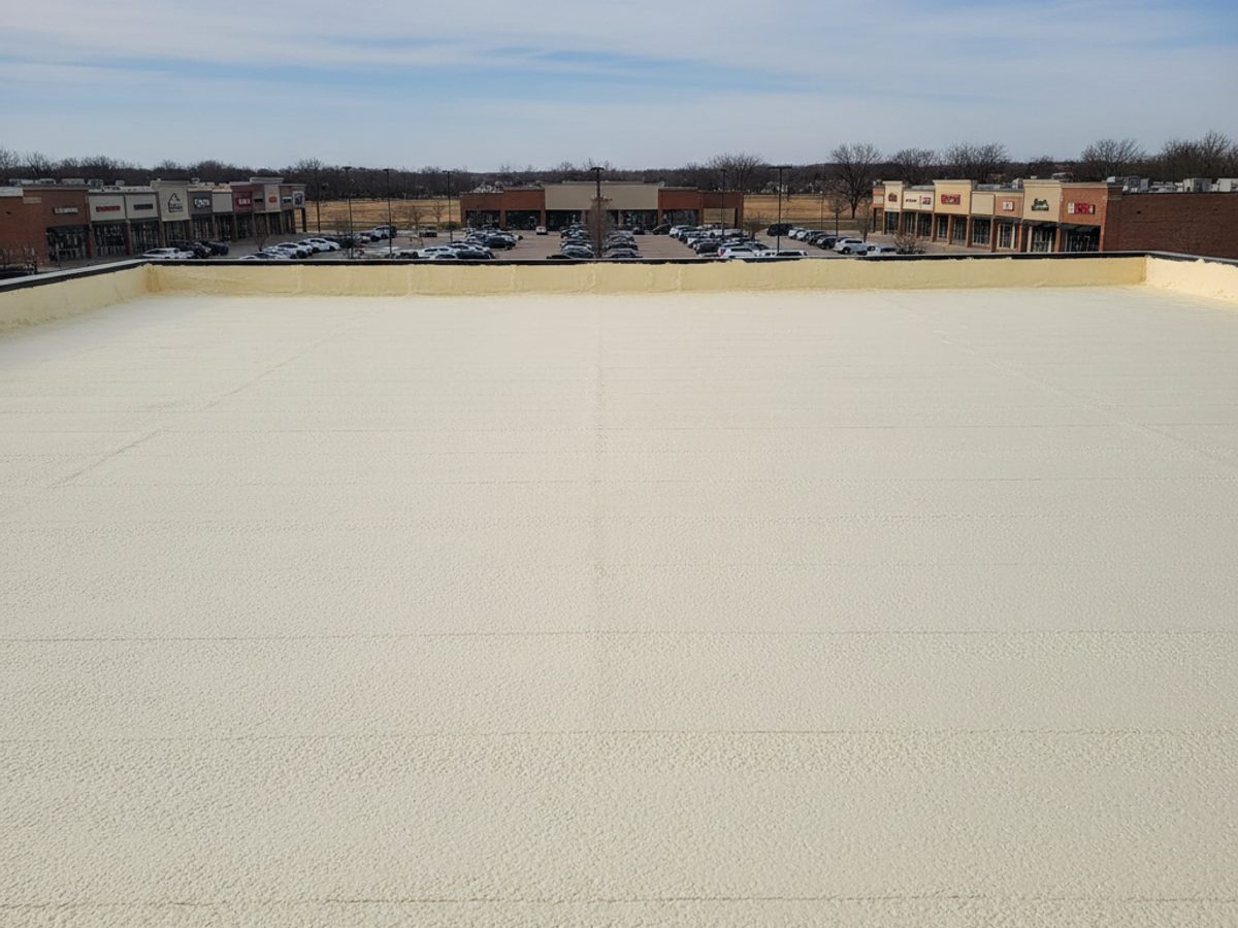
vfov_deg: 53.1
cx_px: 619
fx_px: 930
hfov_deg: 67.3
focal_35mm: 26
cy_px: 464
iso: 1157
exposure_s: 1/1259
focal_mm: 5.7
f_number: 1.5
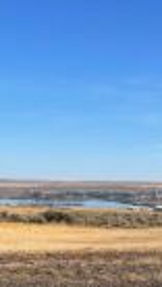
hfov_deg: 13.6
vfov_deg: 25.4
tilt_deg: -4.7
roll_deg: -0.2
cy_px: 229
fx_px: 624
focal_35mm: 82
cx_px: 266
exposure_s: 1/3731
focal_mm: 4.2
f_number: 1.6
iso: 32
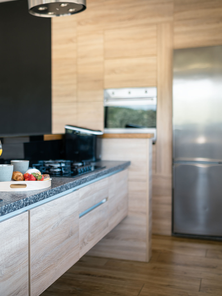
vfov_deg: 37.5
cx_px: 32
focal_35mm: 51
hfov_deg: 27.7
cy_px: 147
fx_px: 436
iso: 100
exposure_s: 1/500
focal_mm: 35
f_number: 1.6
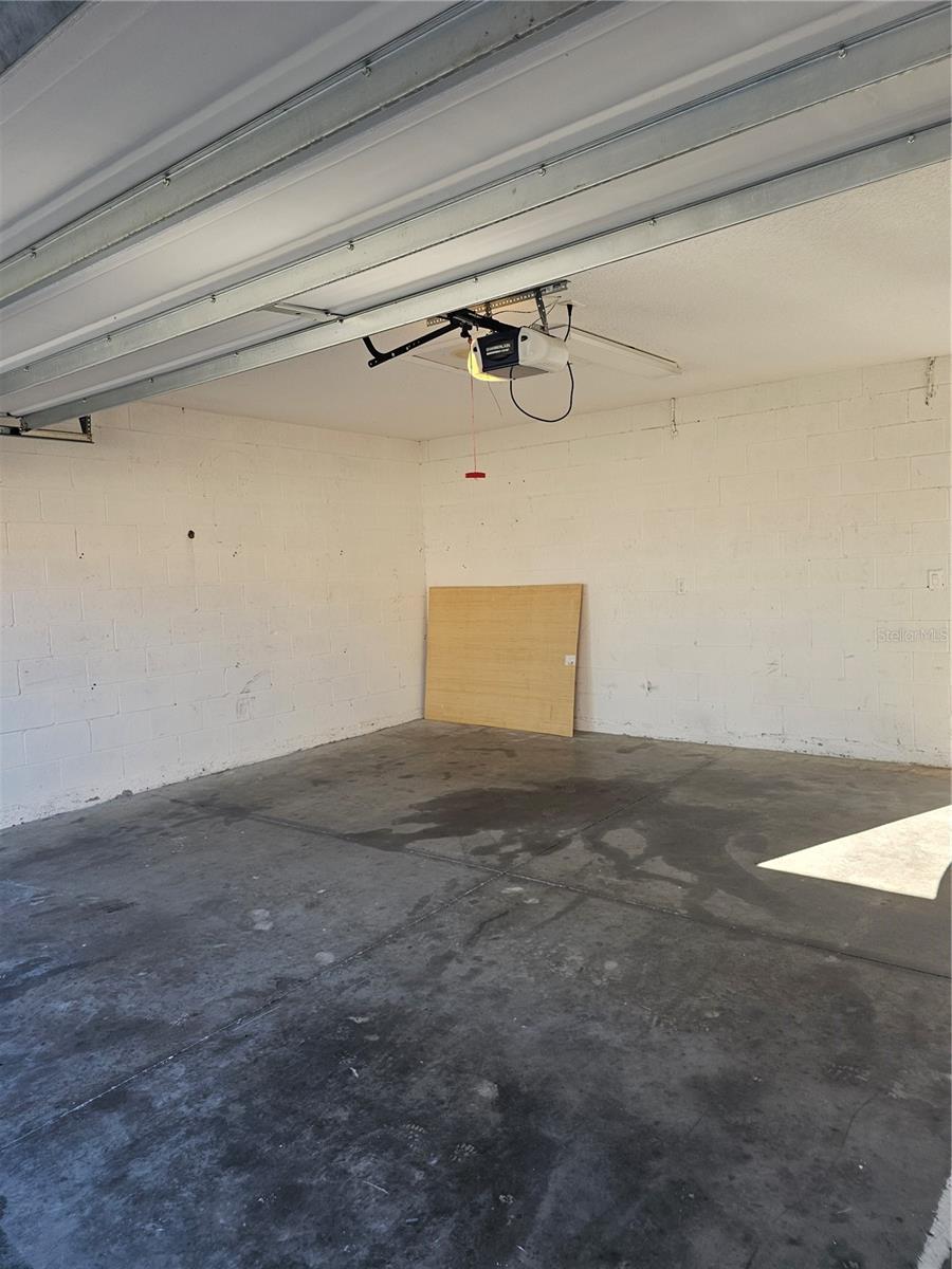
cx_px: 476
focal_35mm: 23
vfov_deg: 73.9
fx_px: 843
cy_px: 634
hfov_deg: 58.9
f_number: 1.7
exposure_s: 1/180
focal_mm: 6.3
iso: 64
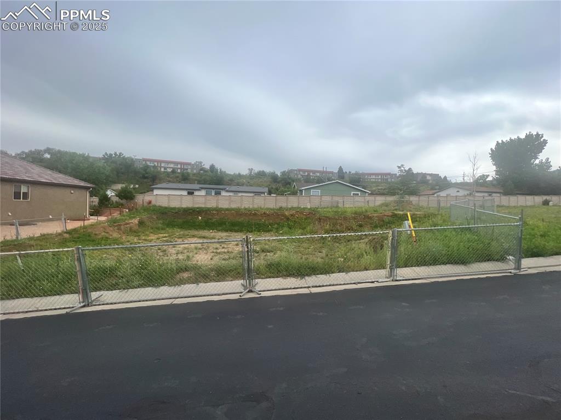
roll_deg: +0.0
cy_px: 210
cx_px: 280
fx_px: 211
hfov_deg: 106.2
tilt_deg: -5.1
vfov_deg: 89.9
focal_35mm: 13
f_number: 1.8
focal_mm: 1.57
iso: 32
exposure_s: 1/1054
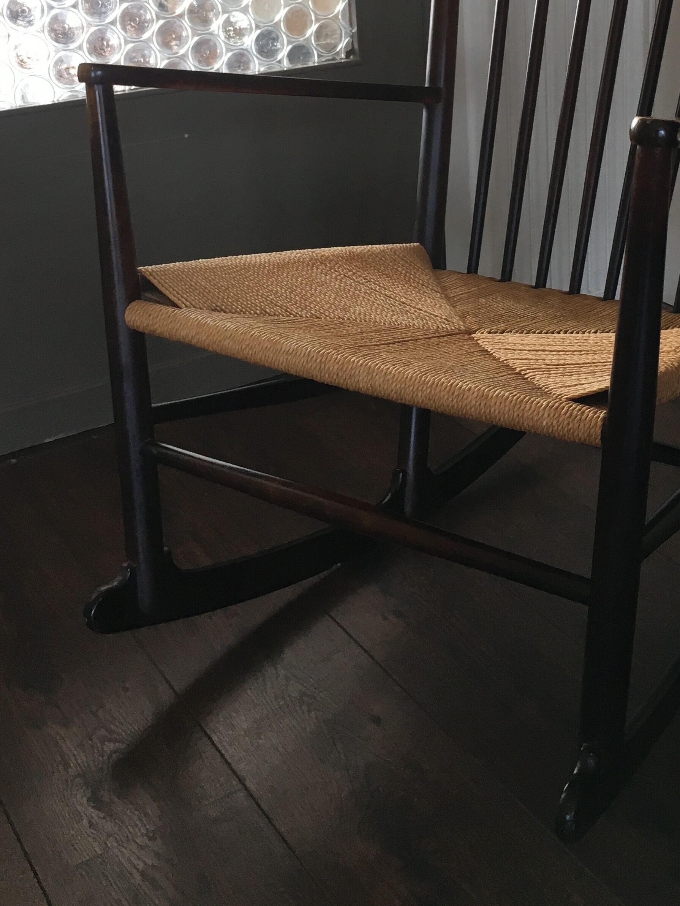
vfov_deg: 37.7
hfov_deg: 29.4
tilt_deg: -15.2
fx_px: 1283
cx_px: 471
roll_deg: +1.1
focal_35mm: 49
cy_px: 200
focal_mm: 4.15
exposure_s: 1/33
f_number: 2.2
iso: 32
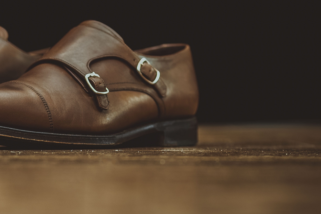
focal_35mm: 219
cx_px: 9
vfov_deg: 6.3
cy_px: 102
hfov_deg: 9.3
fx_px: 1953
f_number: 2.8
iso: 100
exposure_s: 1/2.5
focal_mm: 85
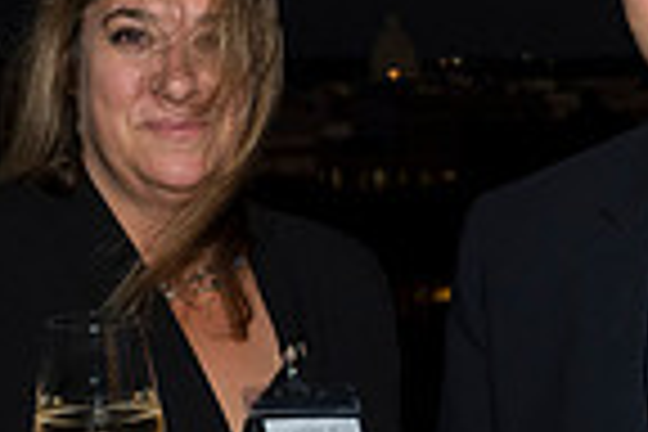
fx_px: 2322
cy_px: 281
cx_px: 891
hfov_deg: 15.0
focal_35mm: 129
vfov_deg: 10.6
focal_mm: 32
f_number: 5.6
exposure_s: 1/125
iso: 800
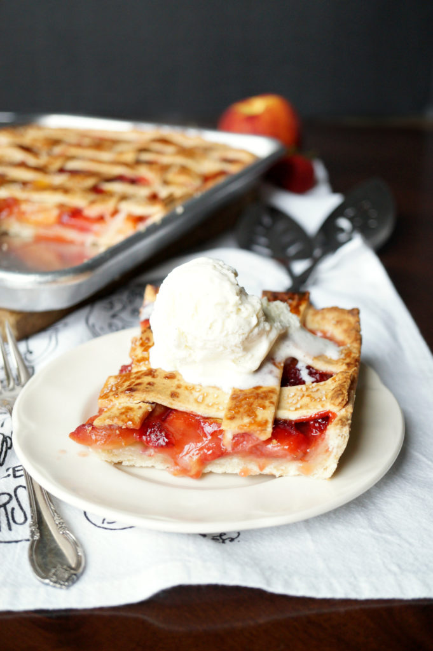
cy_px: 326
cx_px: 216
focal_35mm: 45
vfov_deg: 43.6
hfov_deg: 29.8
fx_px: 813
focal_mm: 30
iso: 800
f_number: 3.5
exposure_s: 1/60
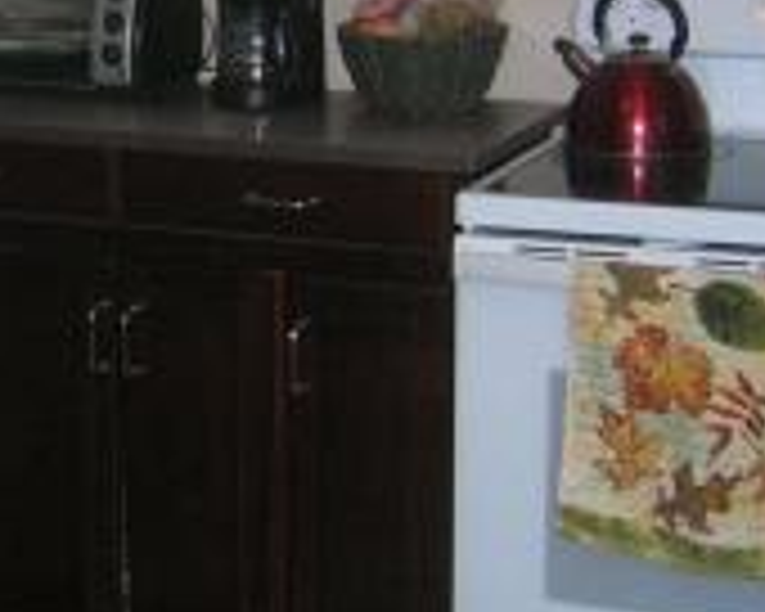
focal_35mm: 113
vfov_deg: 13.5
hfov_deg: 16.6
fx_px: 2558
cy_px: 27
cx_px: -4
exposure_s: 1/60.1
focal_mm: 5.7
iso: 112
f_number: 2.9
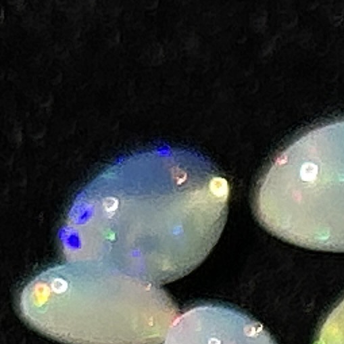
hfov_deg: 4.8
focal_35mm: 364
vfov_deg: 4.7
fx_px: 4092
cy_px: 800
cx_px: 616
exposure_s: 1/16393
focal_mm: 5.7
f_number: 1.5
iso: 40
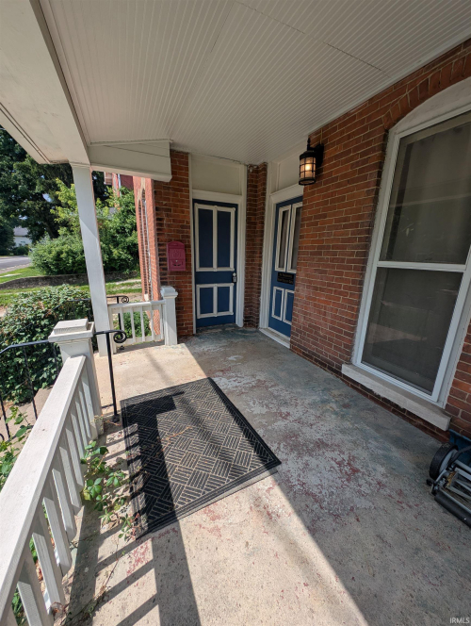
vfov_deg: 110.5
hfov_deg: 94.6
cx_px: 236
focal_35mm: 12
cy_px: 313
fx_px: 217
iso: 41
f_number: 1.95
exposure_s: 1/1905
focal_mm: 2.23
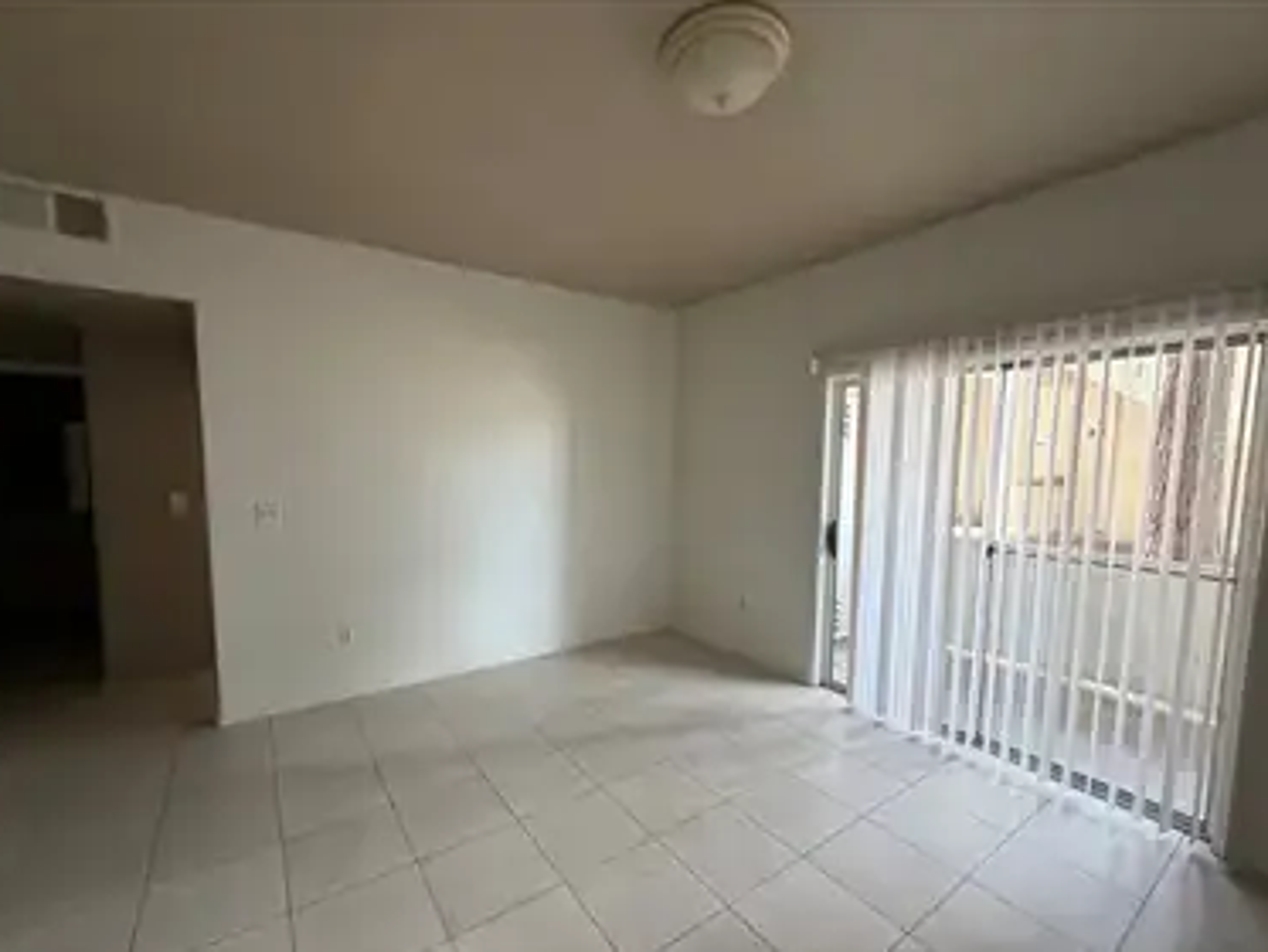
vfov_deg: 81.7
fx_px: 550
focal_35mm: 15
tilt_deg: -5.1
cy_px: 507
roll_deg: -1.0
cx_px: 629
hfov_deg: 98.2
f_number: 2.2
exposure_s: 1/121
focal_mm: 2.22
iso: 250
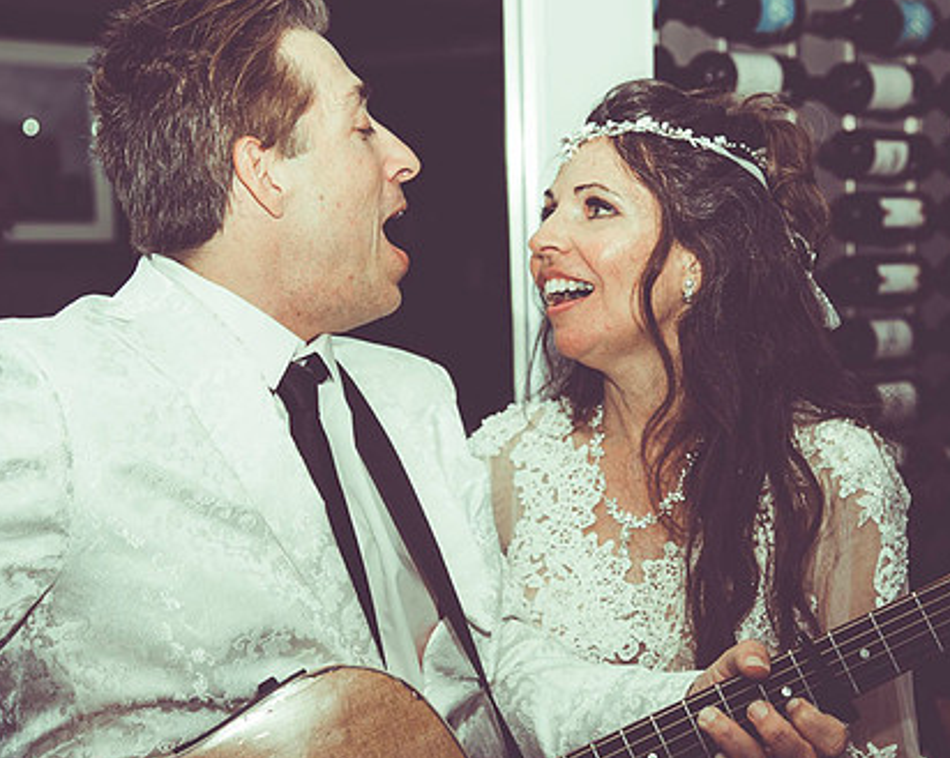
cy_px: 354
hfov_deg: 23.3
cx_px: 576
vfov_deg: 18.7
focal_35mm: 82
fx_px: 2304
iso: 100
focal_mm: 62
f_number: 4.5
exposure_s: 1/200
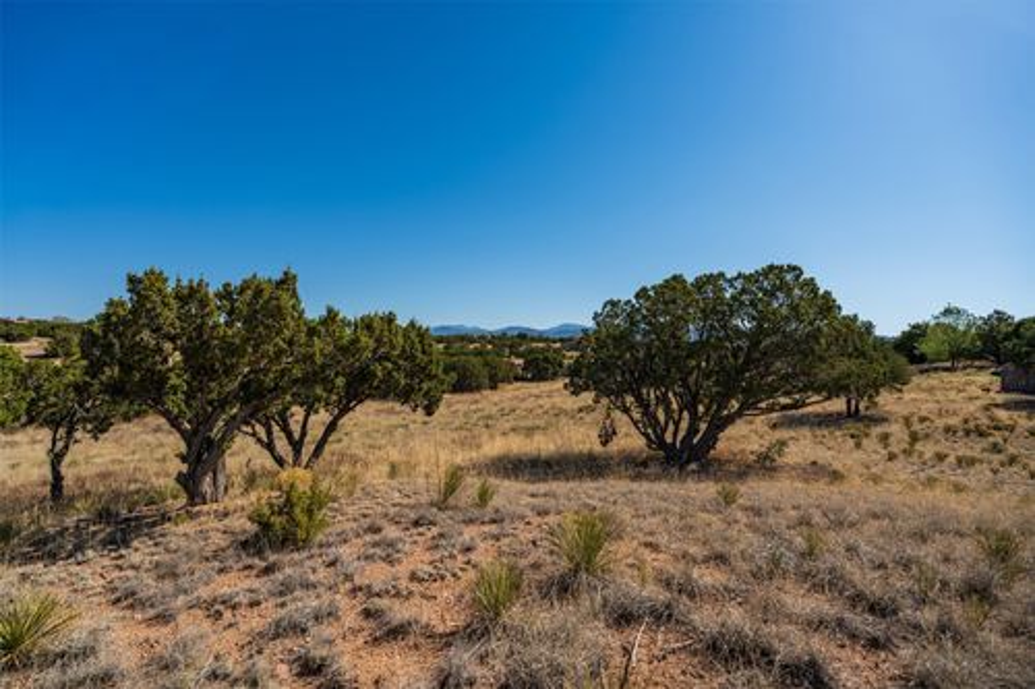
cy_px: 344
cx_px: 518
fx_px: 460
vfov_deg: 73.7
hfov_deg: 96.8
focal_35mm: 16
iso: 100
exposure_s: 1/8000
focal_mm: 16
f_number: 2.8
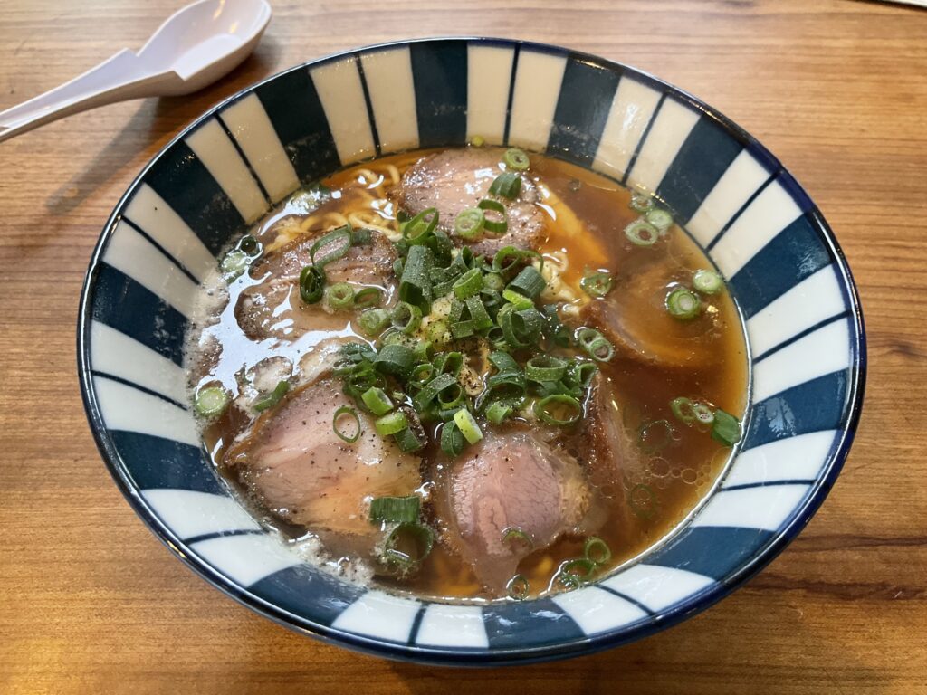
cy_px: 348
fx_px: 777
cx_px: 464
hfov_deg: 61.7
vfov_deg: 48.2
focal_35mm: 29
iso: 100
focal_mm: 3
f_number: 1.8
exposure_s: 1/60
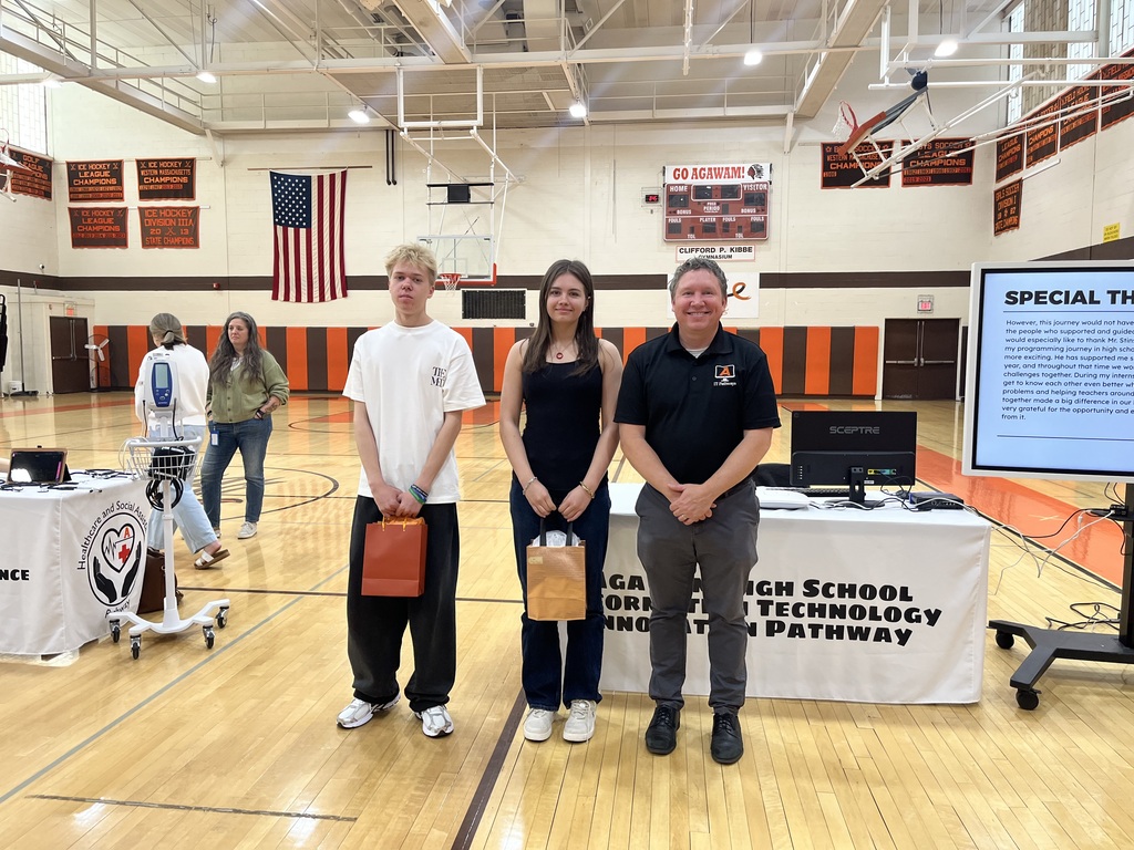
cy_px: 425
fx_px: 852
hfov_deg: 67.3
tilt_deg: -5.7
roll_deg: -0.3
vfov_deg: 53.1
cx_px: 567
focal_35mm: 26
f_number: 1.6
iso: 125
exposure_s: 1/120
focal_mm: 5.1
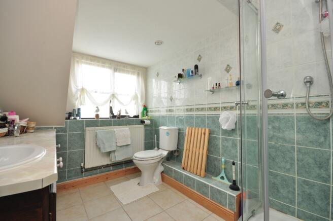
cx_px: 166
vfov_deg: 77.2
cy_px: 110
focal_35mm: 15
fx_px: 139
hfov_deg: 100.4
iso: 200
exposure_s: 1/6
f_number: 9
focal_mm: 10
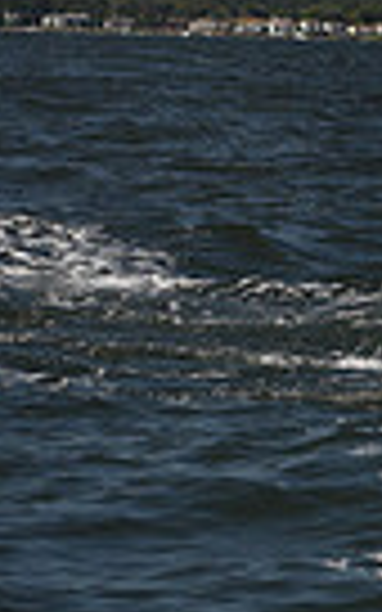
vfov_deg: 6.9
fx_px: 5080
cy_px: 11
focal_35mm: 305
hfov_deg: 4.1
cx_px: 1263
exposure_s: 1/1250
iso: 250
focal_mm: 70
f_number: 5.6
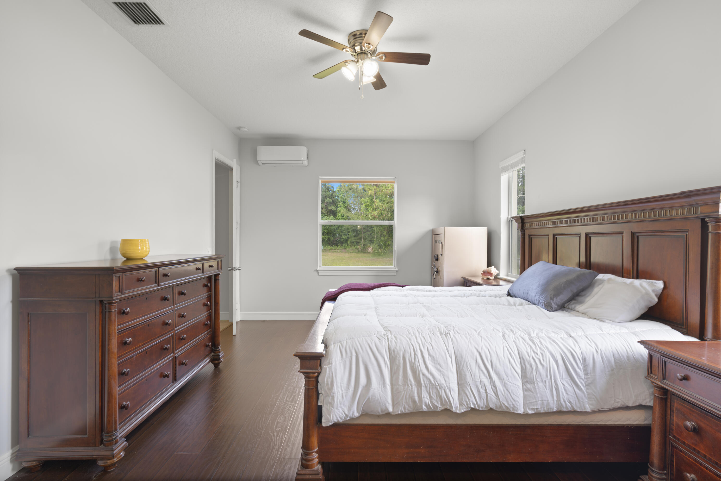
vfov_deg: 73.8
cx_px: 360
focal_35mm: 16
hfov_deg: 96.7
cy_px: 240
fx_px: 320
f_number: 8
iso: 50
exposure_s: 2
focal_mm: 16
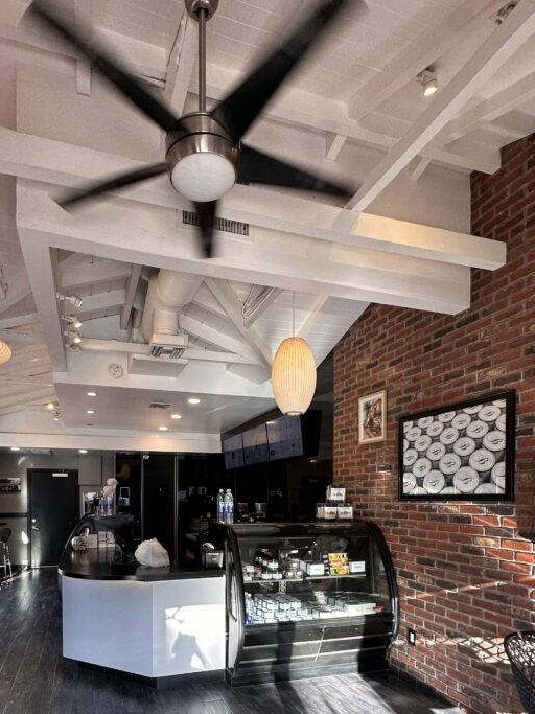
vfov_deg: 75.2
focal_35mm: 21
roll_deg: -0.5
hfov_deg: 62.9
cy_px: 504
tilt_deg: +0.3
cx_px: 216
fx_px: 433
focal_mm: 2.22
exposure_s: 1/120
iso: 125
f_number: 2.2
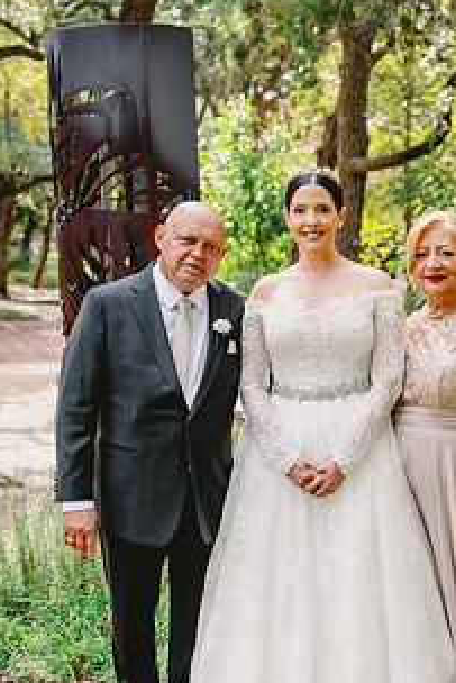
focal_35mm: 77
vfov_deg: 26.3
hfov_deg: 17.7
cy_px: 407
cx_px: 294
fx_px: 1461
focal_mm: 52
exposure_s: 1/500
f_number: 3.5
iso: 400
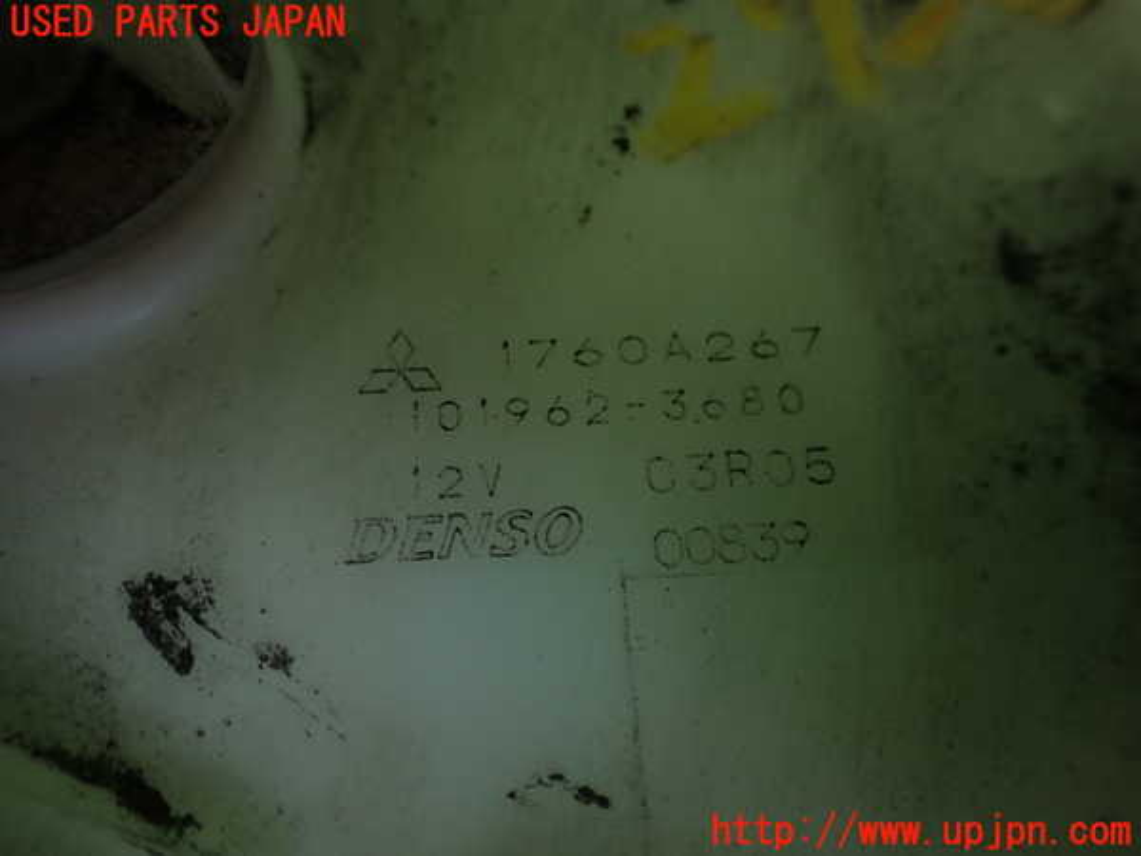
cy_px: 428
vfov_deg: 46.8
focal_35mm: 30
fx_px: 989
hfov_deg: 60.0
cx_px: 570
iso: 160
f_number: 2.3
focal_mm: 5.4
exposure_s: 1/125
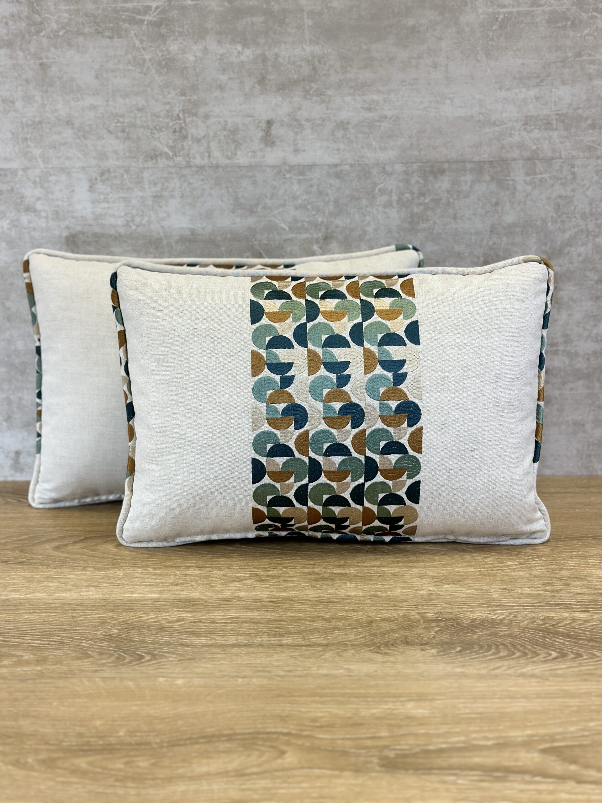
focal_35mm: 48
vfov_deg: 39.7
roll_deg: +1.2
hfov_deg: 30.3
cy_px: 402
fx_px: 1113
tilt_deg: -14.7
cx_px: 301
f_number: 1.78
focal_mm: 6.86
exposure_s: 1/197
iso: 80
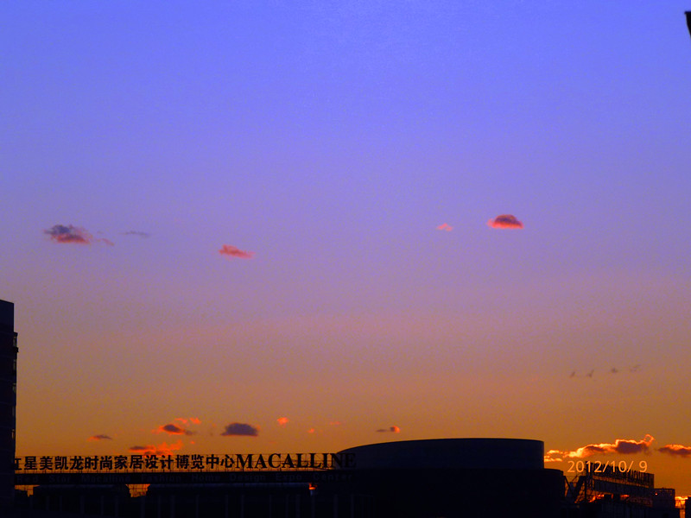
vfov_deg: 8.0
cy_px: 259
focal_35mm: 185
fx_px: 3693
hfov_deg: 10.7
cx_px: 346
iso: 100
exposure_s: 1/200
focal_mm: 30.1
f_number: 5.4
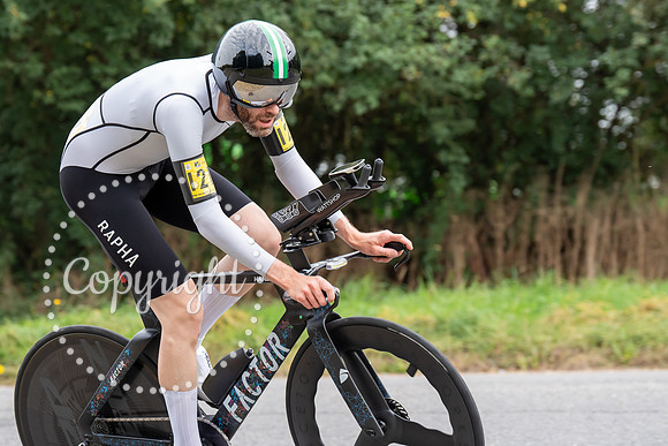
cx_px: 216
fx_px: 3039
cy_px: 144
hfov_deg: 12.5
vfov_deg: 8.4
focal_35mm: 164
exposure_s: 1/1000
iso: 800
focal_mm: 111
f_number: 4
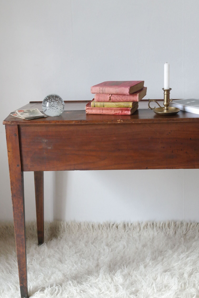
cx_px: 122
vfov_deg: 26.6
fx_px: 630
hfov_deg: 17.9
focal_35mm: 76
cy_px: 165
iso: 1600
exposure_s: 1/30
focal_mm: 38
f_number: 5.6
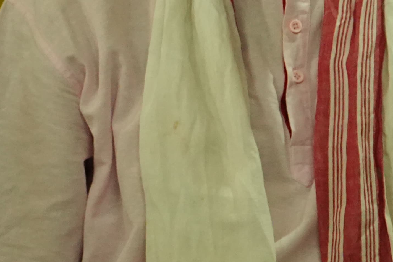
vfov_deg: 5.1
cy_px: 75
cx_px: 547
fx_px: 2958
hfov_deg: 7.5
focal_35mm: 271
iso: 4000
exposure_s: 1/60
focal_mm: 55
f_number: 5.6
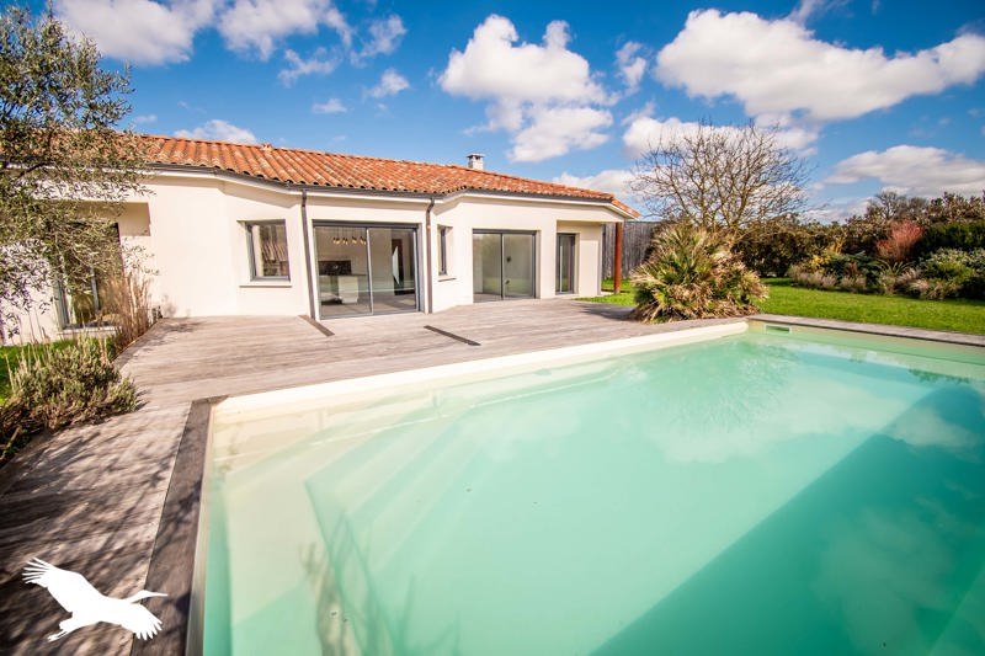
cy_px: 328
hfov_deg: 100.4
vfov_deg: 77.3
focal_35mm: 15
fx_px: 410
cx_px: 492
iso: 100
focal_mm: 10
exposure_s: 1/640
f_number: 4.5
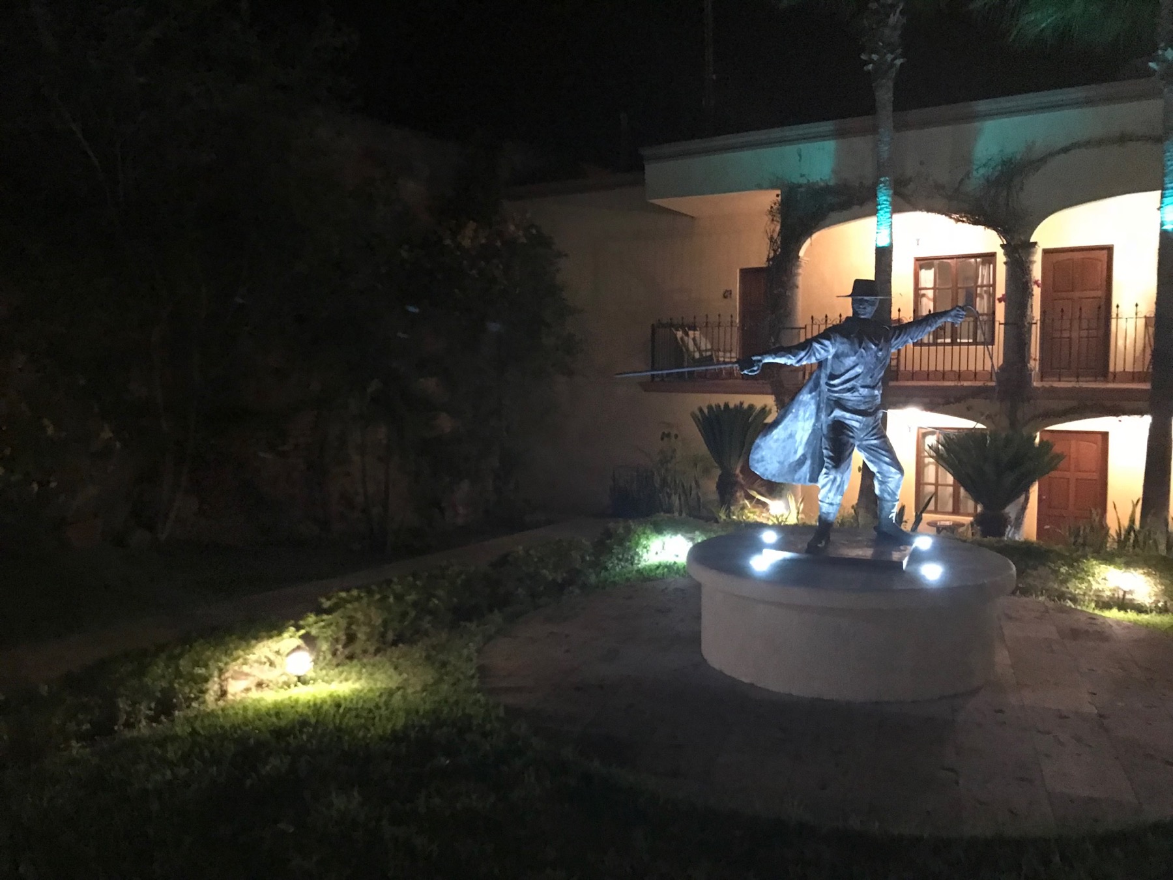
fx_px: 949
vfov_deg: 49.7
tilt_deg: -4.3
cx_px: 586
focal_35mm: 28
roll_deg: +2.1
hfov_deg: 63.4
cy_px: 440
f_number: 1.8
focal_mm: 3.99
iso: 200
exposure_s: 1/4
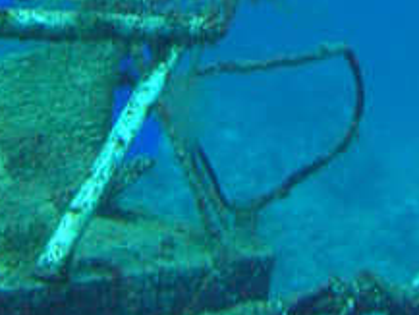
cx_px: 428
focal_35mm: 125
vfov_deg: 10.8
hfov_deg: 15.4
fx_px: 1514
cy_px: -311
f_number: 4.9
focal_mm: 5.7
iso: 50
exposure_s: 1/36.1
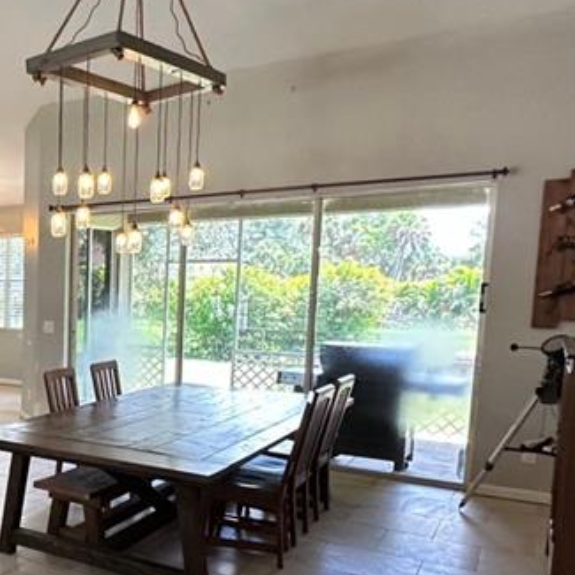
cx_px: -85
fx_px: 733
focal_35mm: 39
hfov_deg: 35.4
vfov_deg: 42.4
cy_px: 373
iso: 200
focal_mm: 2.22
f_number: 2.2
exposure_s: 1/120
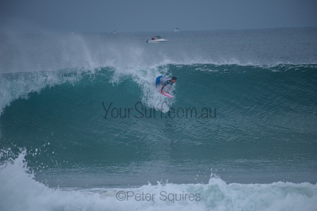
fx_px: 4404
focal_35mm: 500
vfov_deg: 2.8
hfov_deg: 4.1
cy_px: 106
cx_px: 158
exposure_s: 1/2000
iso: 320
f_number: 5.6
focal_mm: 500
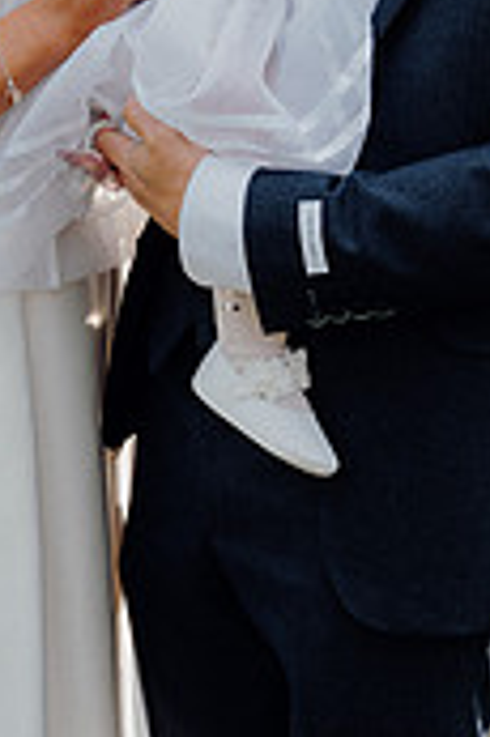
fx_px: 2025
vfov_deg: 20.2
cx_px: 209
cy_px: 72
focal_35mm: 99
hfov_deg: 13.8
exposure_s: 1/250
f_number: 3.5
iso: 125
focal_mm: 38
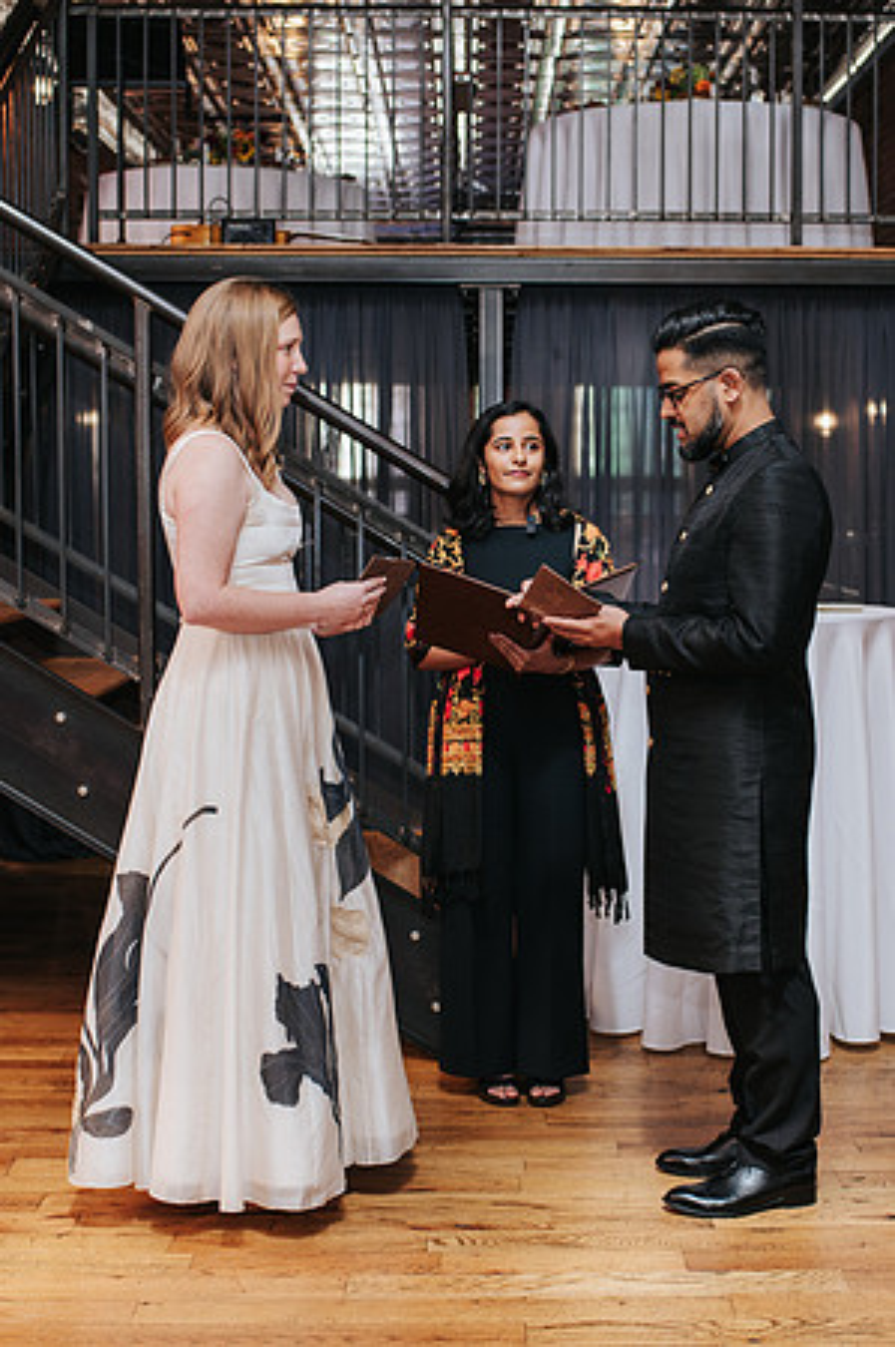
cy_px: 673
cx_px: 533
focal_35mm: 53
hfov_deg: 25.6
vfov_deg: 37.8
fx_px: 1969
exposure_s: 1/200
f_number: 3.2
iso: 800
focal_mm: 35
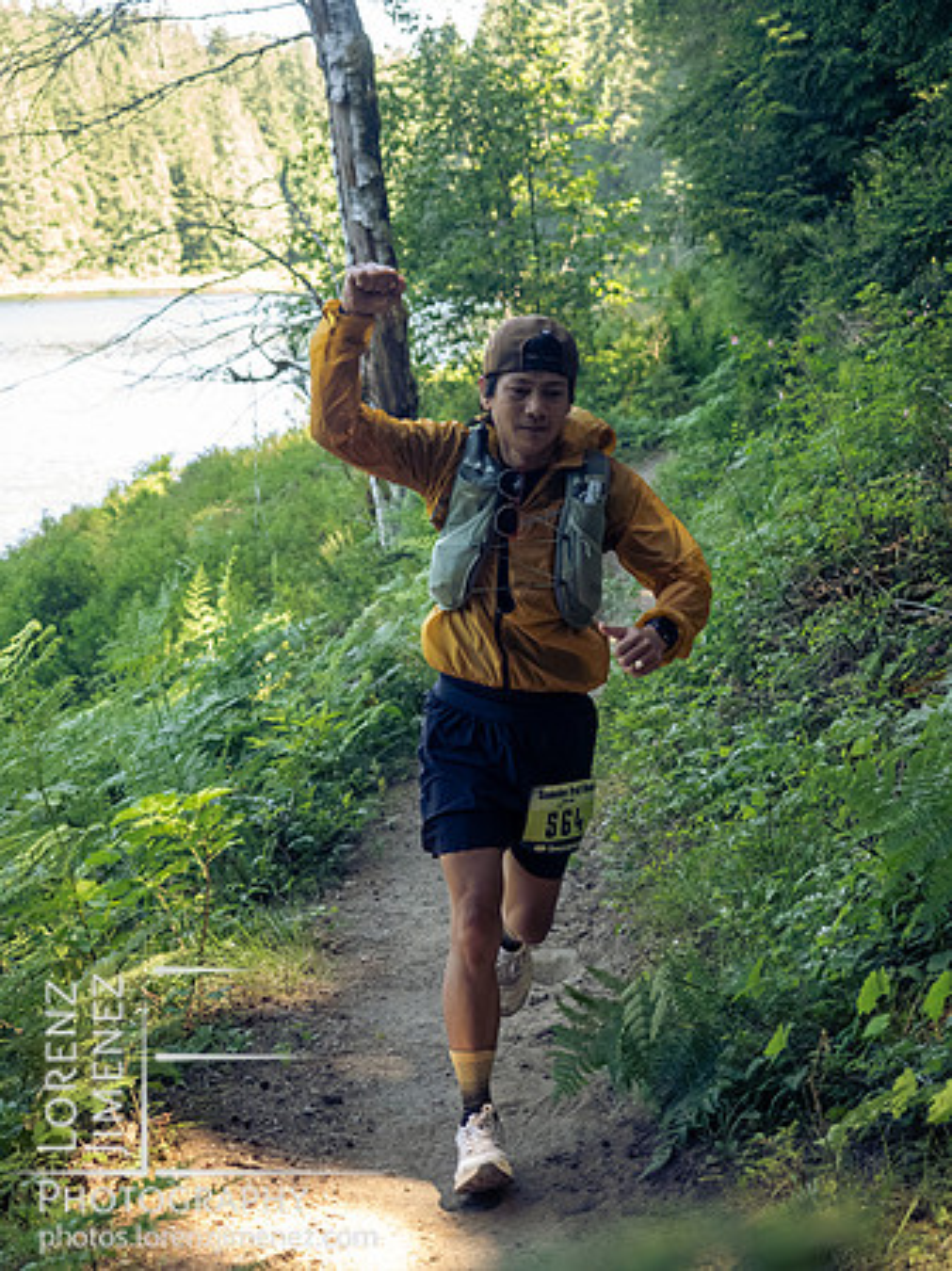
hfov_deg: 22.9
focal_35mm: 64
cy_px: 636
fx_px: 2349
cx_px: 476
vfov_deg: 30.3
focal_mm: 32
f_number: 2.8
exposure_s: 1/1000
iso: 3200
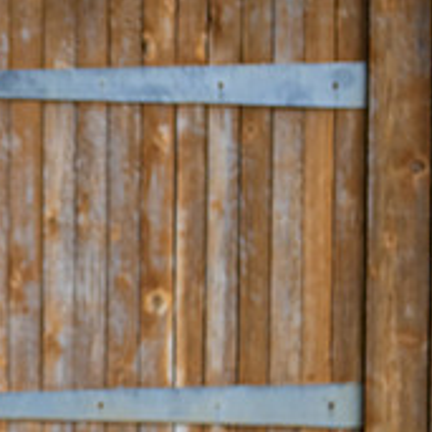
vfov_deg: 9.1
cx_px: -215
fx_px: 2725
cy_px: 302
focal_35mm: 193
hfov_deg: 8.8
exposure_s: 1/640
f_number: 1.2
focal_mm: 50
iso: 500
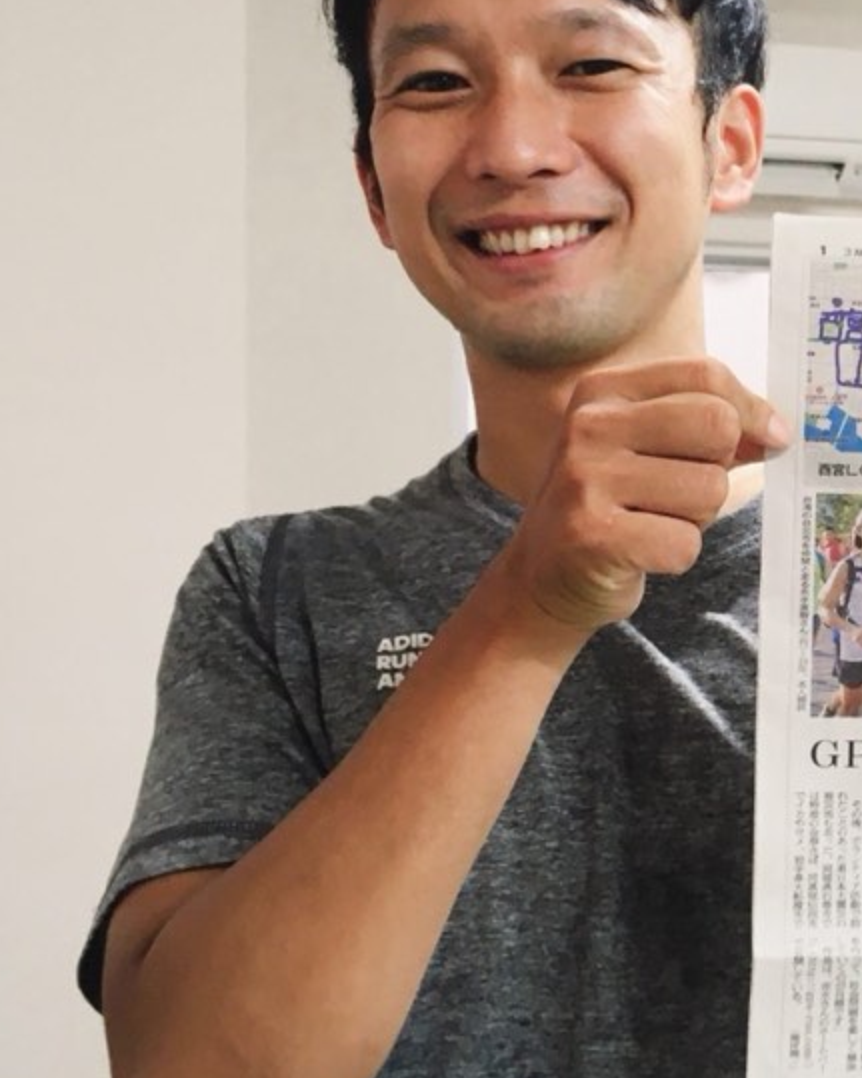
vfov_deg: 30.0
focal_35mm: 63
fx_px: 2010
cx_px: 976
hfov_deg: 22.7
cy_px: 494
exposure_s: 1/30
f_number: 2.2
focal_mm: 4.15
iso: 50
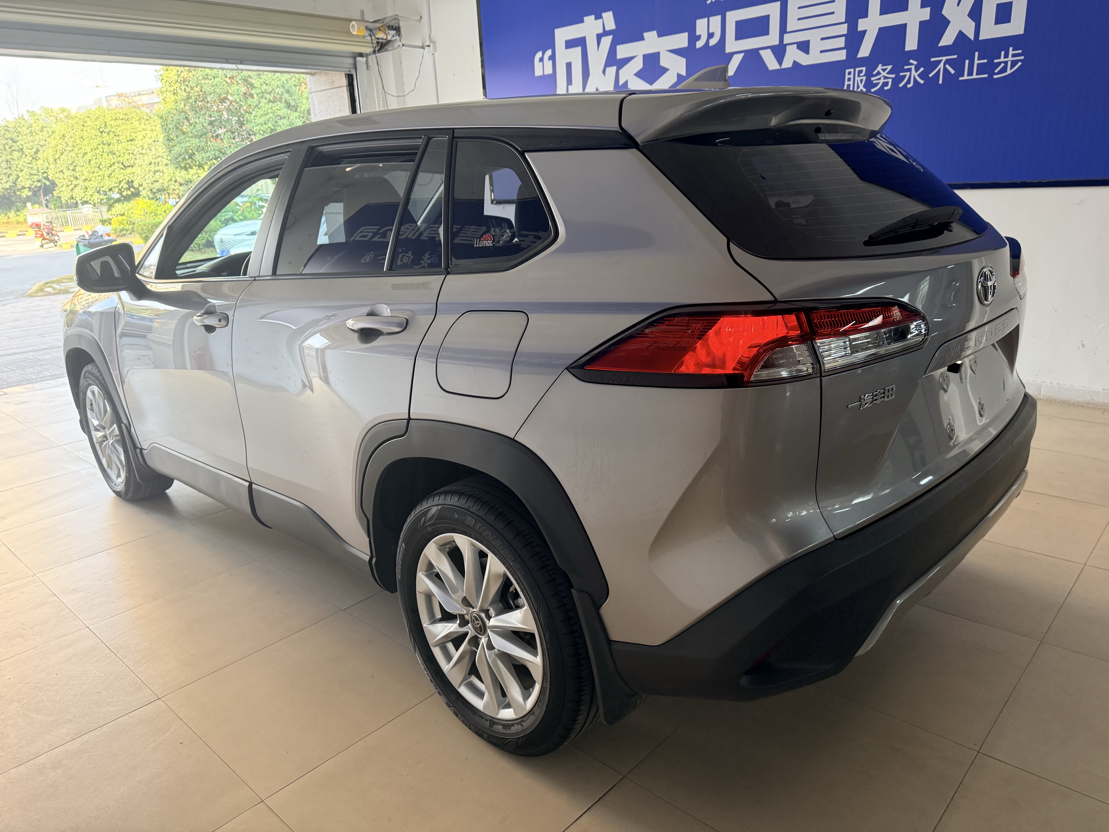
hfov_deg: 71.6
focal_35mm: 24
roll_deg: +3.0
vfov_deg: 56.8
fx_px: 769
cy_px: 416
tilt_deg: -15.8
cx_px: 554
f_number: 1.78
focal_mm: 6.76
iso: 200
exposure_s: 1/99
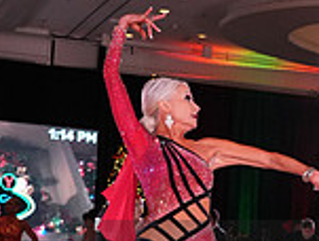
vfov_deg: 10.5
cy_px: 292
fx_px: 1293
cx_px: 360
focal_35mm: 140
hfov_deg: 13.7
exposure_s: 1/200
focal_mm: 38
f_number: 5
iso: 2000
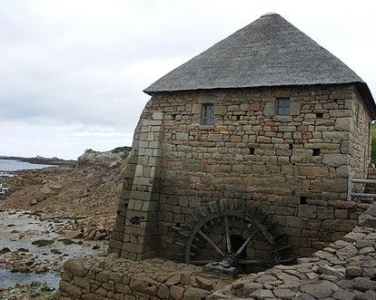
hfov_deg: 52.9
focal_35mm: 34
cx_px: 190
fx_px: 378
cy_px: 152
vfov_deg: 43.3
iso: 50
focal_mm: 8.4
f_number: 5
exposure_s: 1/160
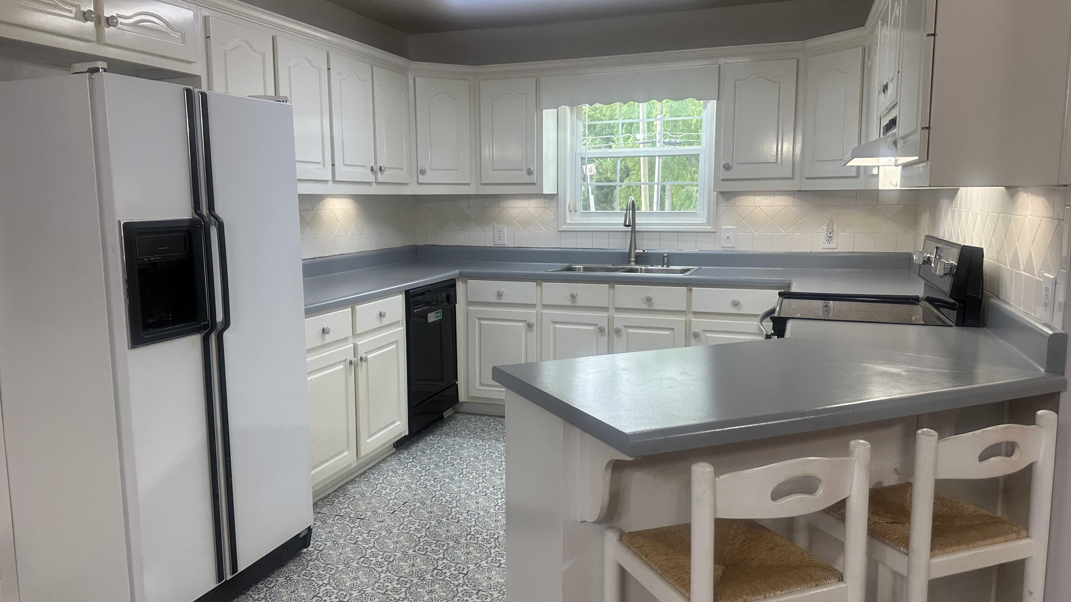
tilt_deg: -6.9
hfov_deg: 69.9
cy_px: 298
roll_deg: +0.4
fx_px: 767
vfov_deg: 42.9
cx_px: 526
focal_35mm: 27
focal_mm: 6.86
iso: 100
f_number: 1.78
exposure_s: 1/120
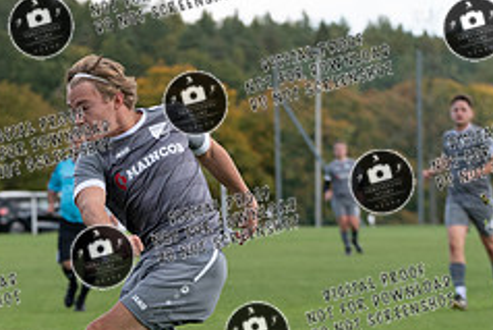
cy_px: 256
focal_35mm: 281
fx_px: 3850
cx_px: 36
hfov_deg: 7.3
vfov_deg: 4.9
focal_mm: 102
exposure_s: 1/1600
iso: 640
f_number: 4
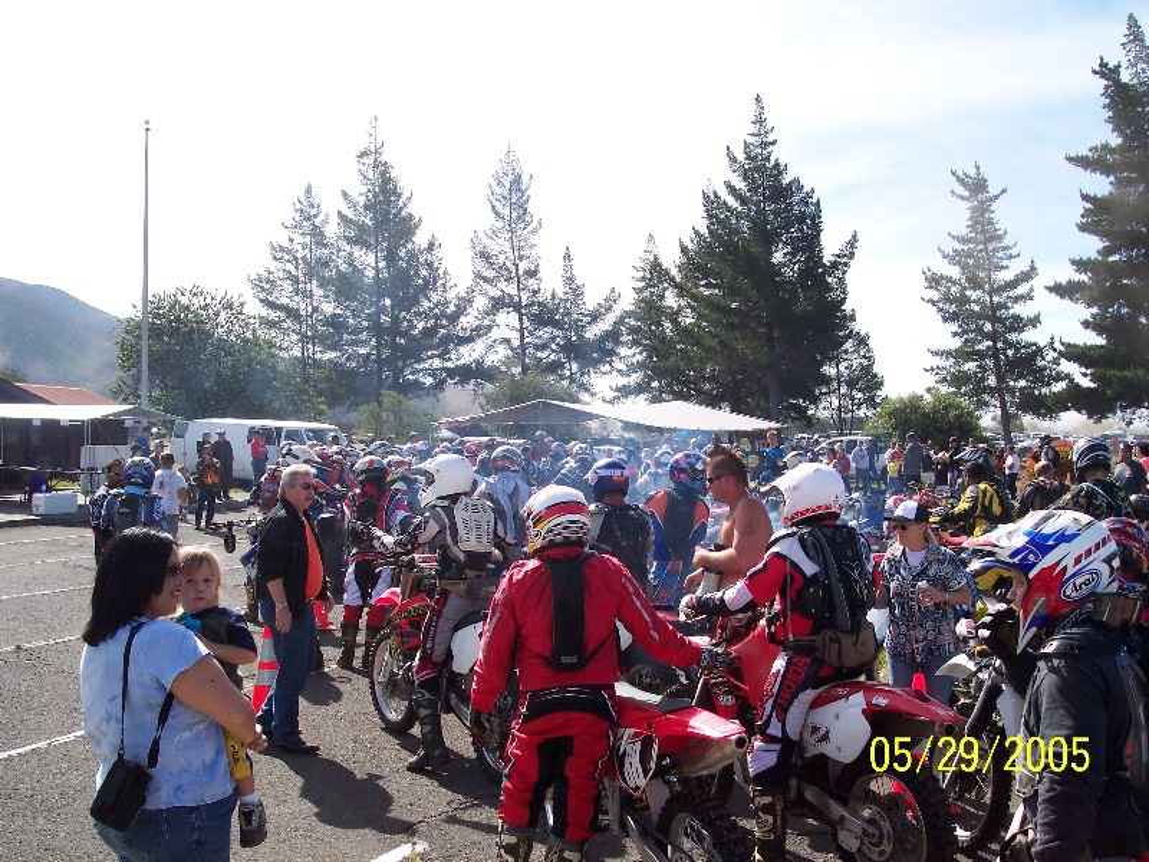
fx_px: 1261
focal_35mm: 38
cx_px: 574
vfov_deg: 37.7
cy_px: 431
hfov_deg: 49.0
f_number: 4.8
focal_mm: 8
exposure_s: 1/500
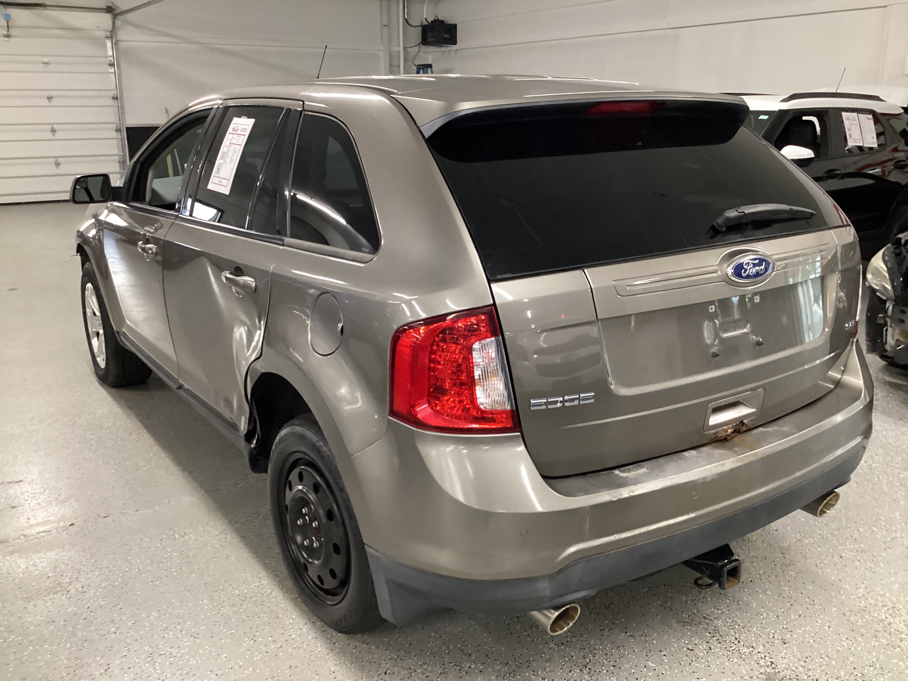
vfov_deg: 45.4
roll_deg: -0.4
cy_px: 340
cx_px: 454
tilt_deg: -15.4
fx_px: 813
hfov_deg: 58.4
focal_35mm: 31
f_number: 2.4
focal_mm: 3.3
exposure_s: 1/50
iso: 400
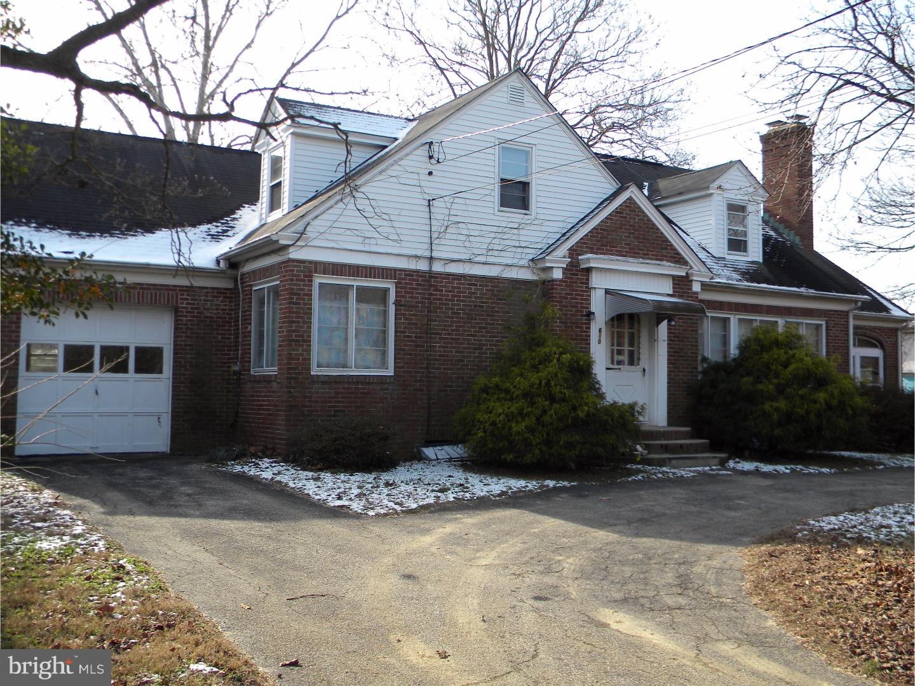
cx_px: 458
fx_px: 952
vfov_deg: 39.7
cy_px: 343
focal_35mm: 36
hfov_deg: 51.4
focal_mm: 6.4
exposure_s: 1/264
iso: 80
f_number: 3.7
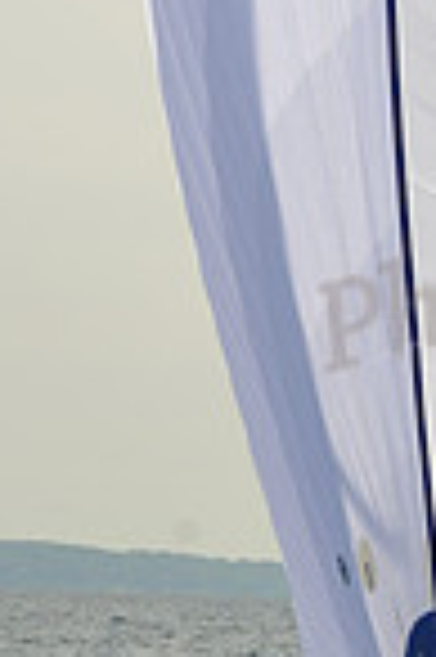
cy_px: 425
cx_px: 1187
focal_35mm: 279
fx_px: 5080
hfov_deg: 4.7
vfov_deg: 7.4
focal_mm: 70
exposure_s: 1/1250
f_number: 8
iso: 320
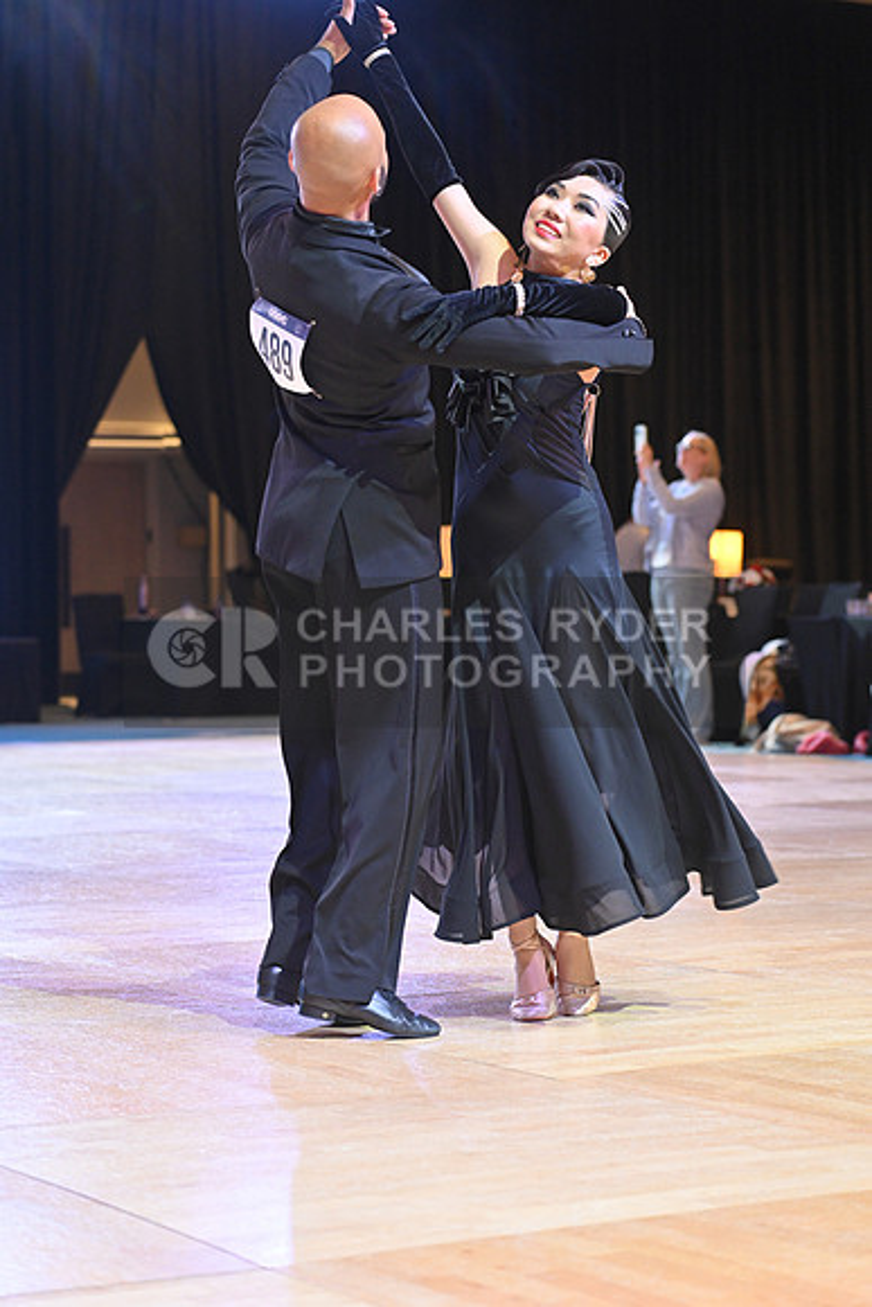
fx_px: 3268
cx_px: 436
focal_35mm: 90
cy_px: 654
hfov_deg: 15.2
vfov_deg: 22.6
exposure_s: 1/200
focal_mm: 90
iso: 2000
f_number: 4
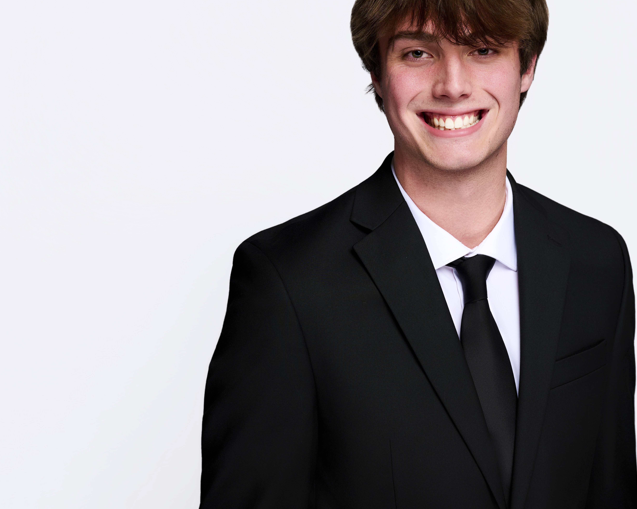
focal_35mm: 73
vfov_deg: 21.0
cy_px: 202
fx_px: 1376
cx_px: 435
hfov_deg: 25.9
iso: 200
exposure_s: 1/200
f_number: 6.3
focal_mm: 50
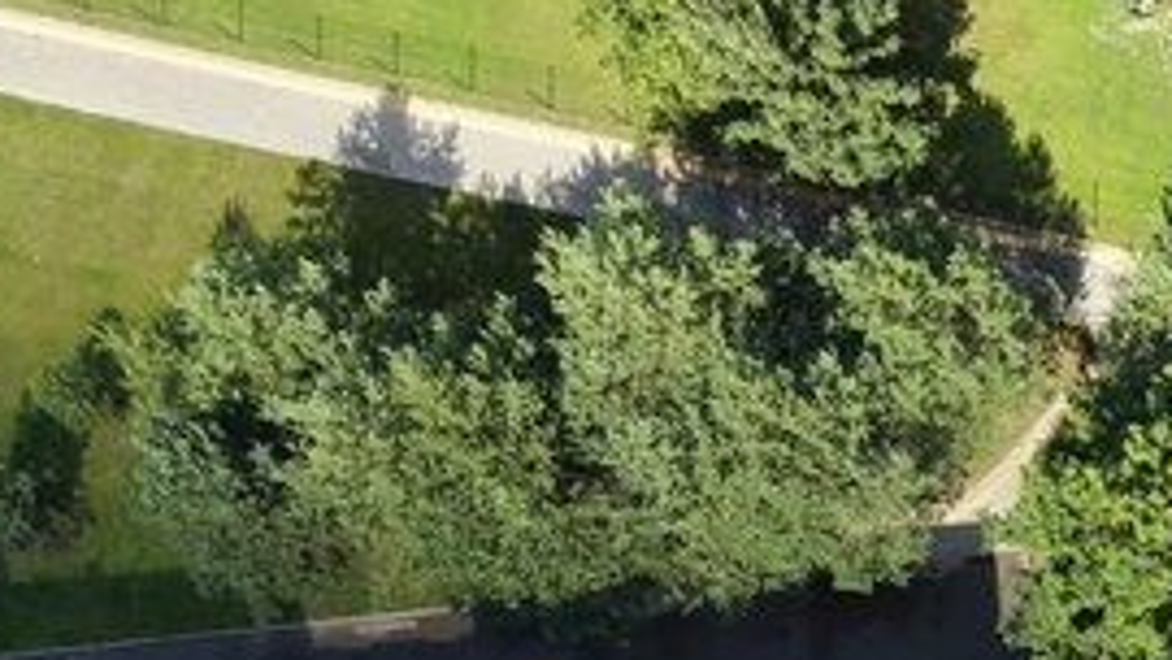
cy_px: 1350
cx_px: 2018
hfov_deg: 17.9
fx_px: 3077
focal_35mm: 99
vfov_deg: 11.0
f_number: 1.8
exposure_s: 1/2000
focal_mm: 8.67
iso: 200
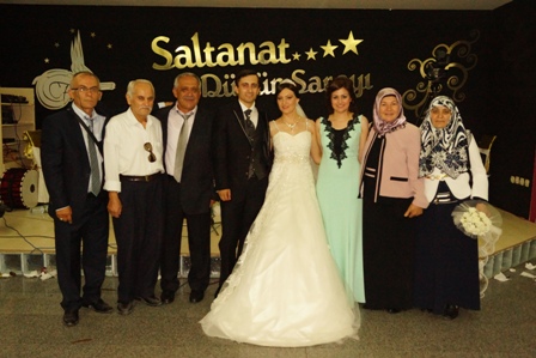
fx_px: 447
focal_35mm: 30
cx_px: 268
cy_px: 179
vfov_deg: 43.6
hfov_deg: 61.9
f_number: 5.6
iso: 3200
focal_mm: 20
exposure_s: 1/100
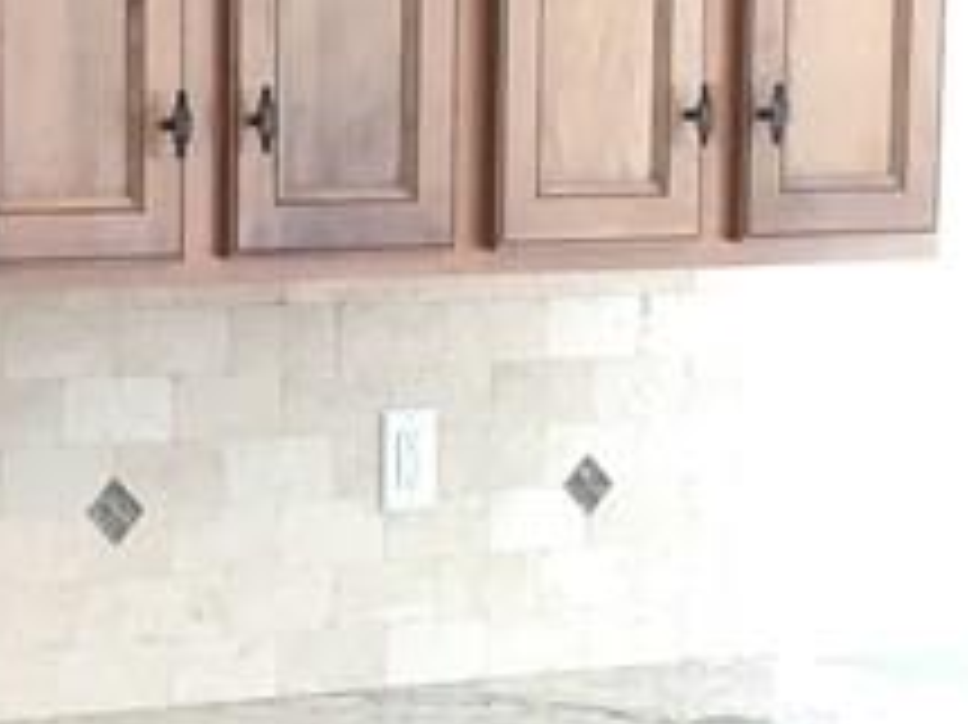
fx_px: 3857
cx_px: -194
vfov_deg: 10.7
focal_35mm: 138
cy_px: 558
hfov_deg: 13.9
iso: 64
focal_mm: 4.15
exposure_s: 1/30
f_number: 2.2
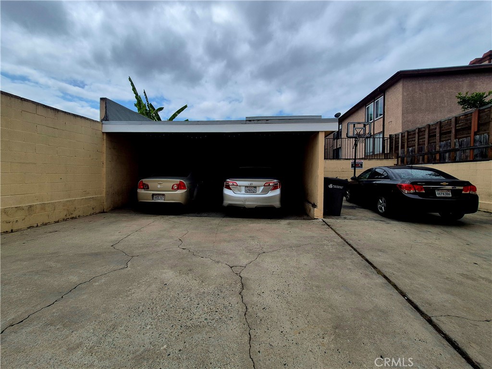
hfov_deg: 106.2
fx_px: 185
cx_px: 246
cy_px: 184
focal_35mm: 13
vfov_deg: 89.9
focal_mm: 1.74
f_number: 2.2
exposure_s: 1/3333
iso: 50
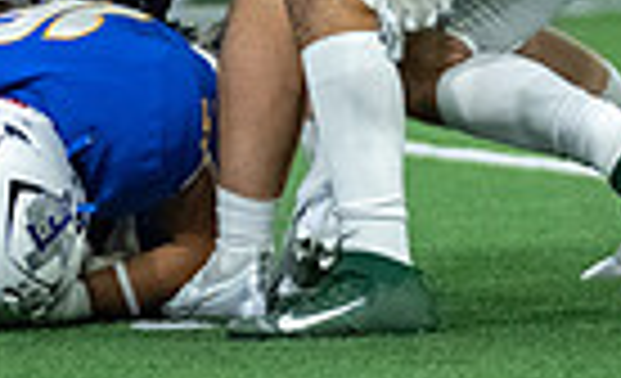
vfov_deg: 1.5
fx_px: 14399
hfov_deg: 2.5
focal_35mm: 857
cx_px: 23
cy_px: -113
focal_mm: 154
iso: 4000
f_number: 2.8
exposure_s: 1/1250
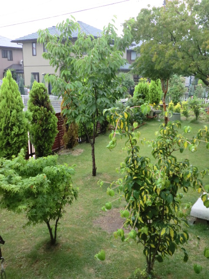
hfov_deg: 37.7
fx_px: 306
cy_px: 140
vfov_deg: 49.0
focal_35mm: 38
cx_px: 104
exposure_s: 1/60
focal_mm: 6.9
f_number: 3.9
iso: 250
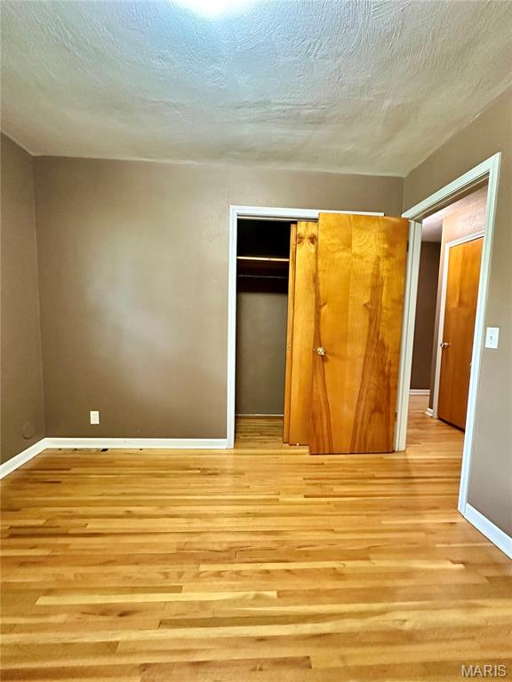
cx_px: 256
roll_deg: -2.8
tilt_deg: -4.2
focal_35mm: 14
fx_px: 276
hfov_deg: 85.7
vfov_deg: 102.1
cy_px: 341
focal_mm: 2.22
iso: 800
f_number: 2.2
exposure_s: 1/60
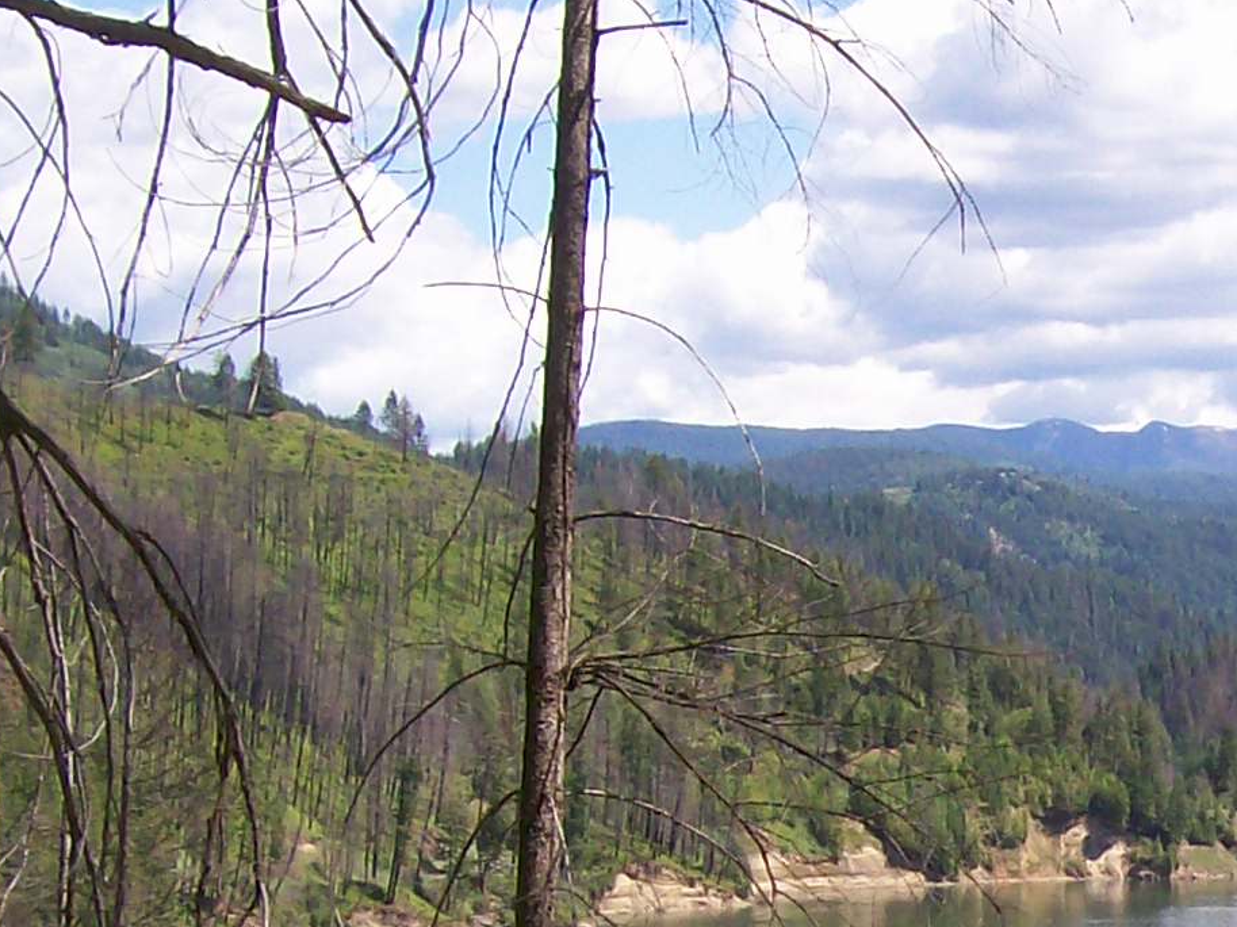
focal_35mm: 121
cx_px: 1435
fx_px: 4323
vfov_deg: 11.9
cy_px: 1230
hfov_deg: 15.7
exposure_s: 1/431
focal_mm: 6
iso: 80
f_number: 4.8
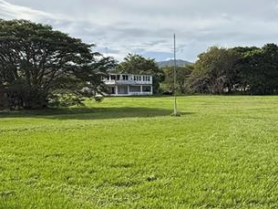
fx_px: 378
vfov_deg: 30.7
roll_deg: +0.3
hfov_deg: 39.4
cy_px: 136
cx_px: 206
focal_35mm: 47
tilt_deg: -7.0
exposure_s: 1/2976
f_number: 2.2
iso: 64
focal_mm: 2.22
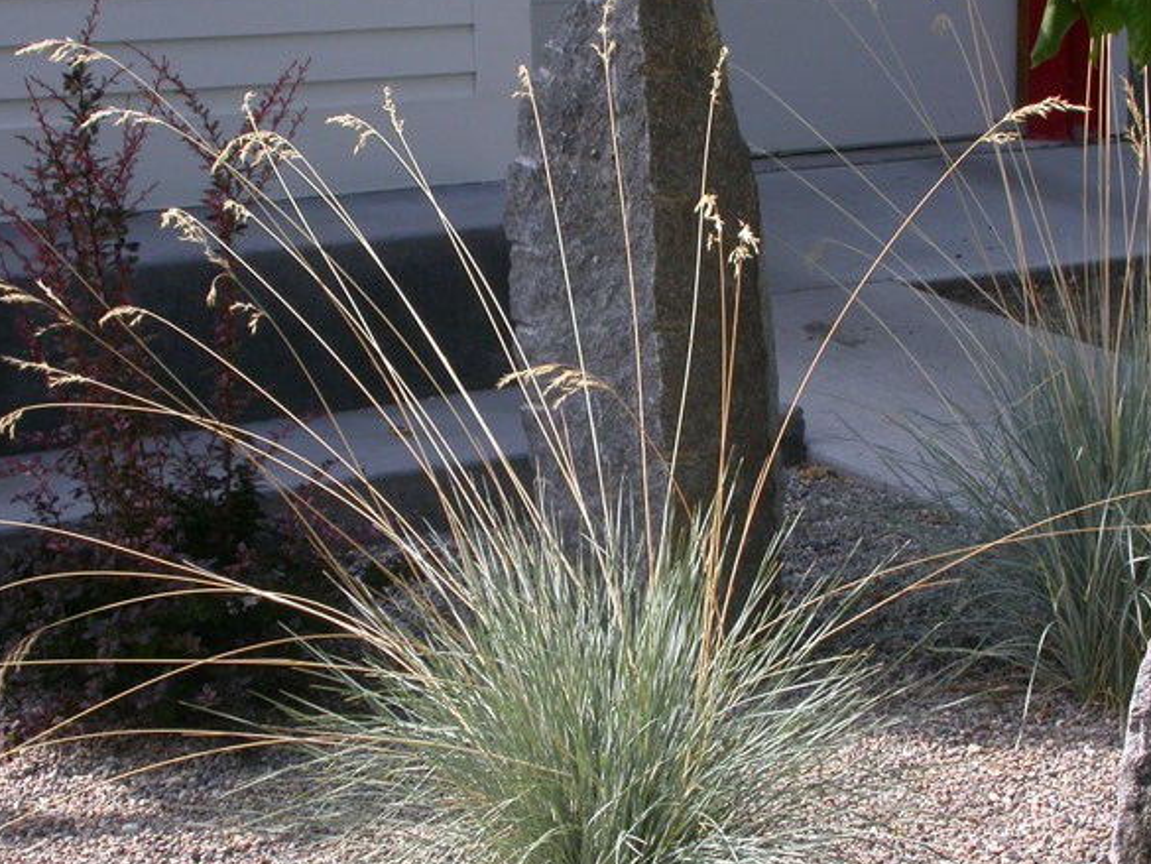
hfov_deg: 19.6
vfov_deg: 14.8
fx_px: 3326
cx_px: 606
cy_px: 495
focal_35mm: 100
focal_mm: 16.2
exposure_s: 1/135
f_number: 7
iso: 100
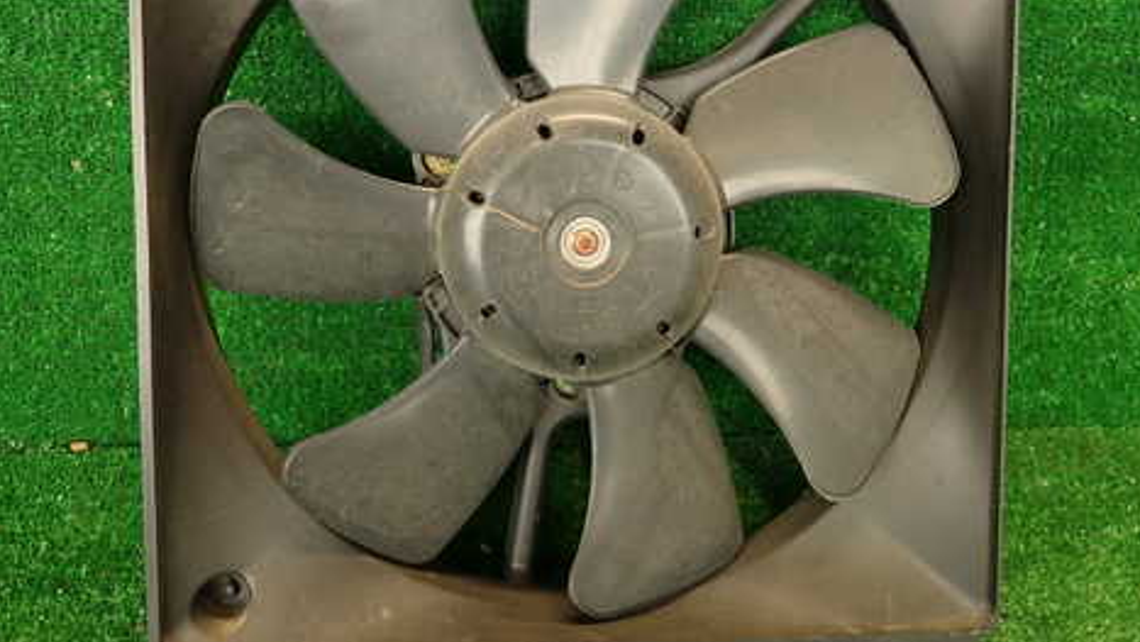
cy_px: 195
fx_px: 1058
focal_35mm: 35
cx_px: 530
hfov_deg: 56.6
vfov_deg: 33.3
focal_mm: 4.5
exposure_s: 1/30
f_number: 2
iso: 200
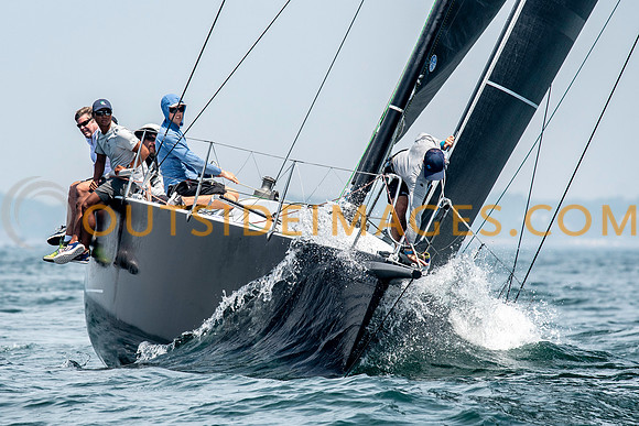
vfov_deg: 2.6
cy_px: 183
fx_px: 9538
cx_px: 275
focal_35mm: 537
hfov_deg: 3.8
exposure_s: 1/1600
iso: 320
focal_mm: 300
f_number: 5.6
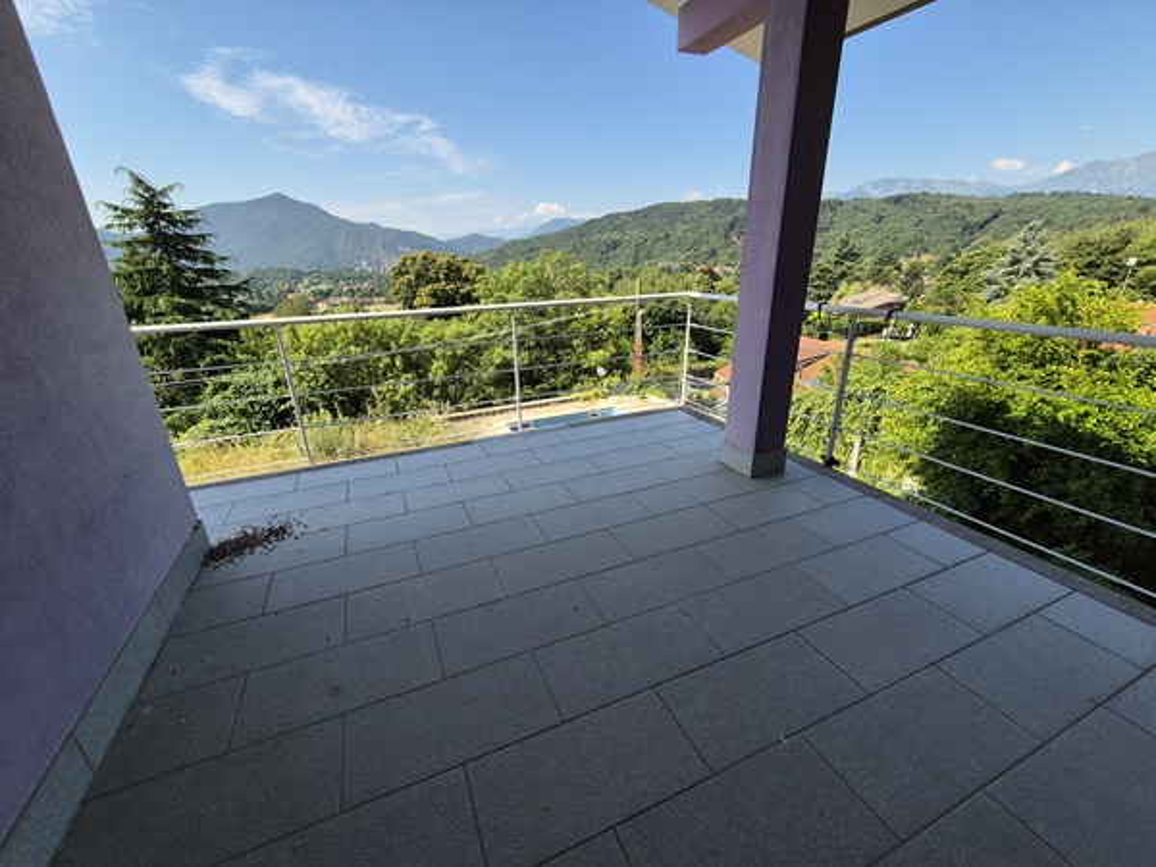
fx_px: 434
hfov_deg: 106.2
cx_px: 578
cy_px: 434
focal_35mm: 13
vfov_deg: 89.9
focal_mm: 2.2
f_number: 2.2
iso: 80
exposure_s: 1/1996
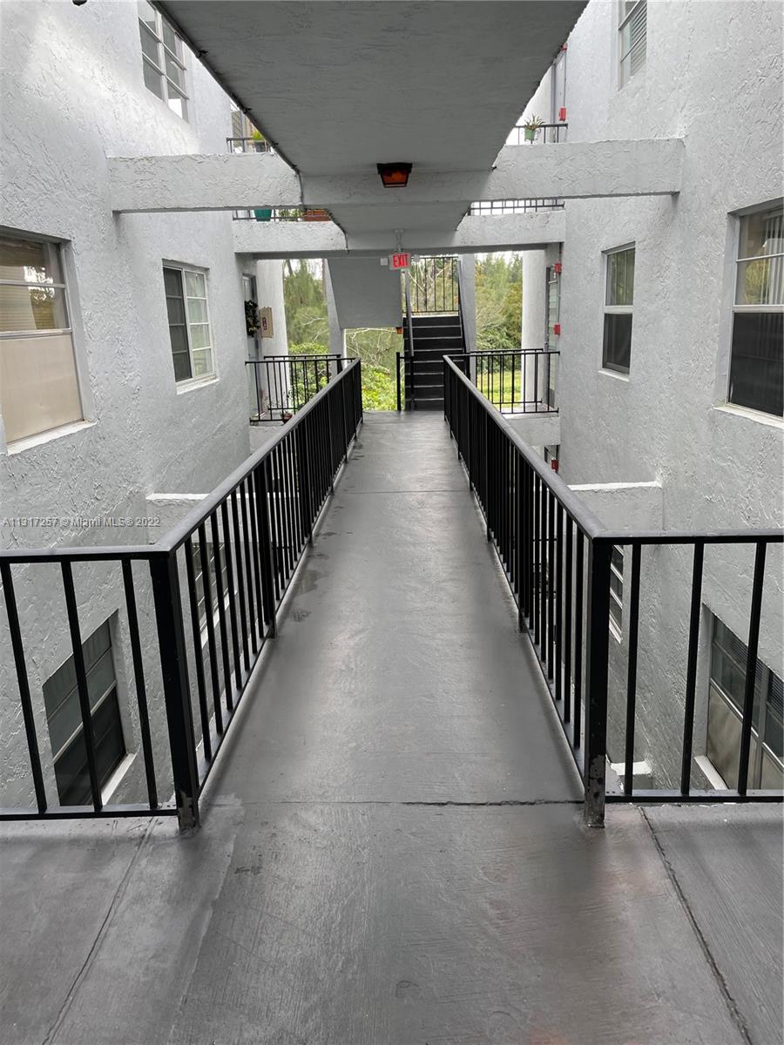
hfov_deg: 53.1
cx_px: 392
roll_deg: +2.3
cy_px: 522
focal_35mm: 26
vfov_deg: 67.3
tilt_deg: -12.9
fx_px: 785
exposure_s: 1/175
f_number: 1.6
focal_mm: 4.2
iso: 32
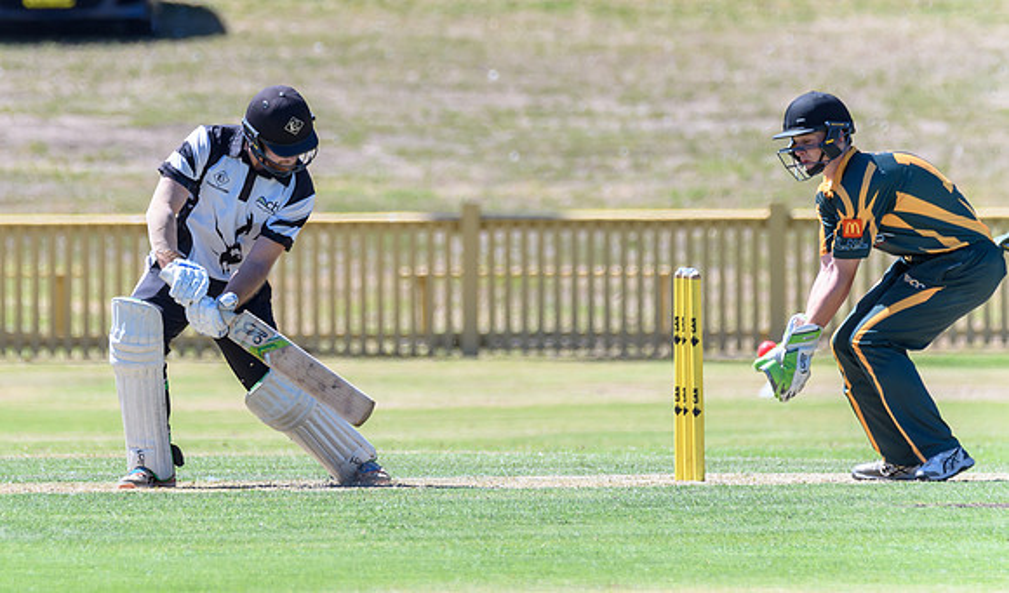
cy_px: 255
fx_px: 21022
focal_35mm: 777
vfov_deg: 1.6
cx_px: 381
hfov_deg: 2.7
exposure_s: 1/1000
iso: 400
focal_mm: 400
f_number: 6
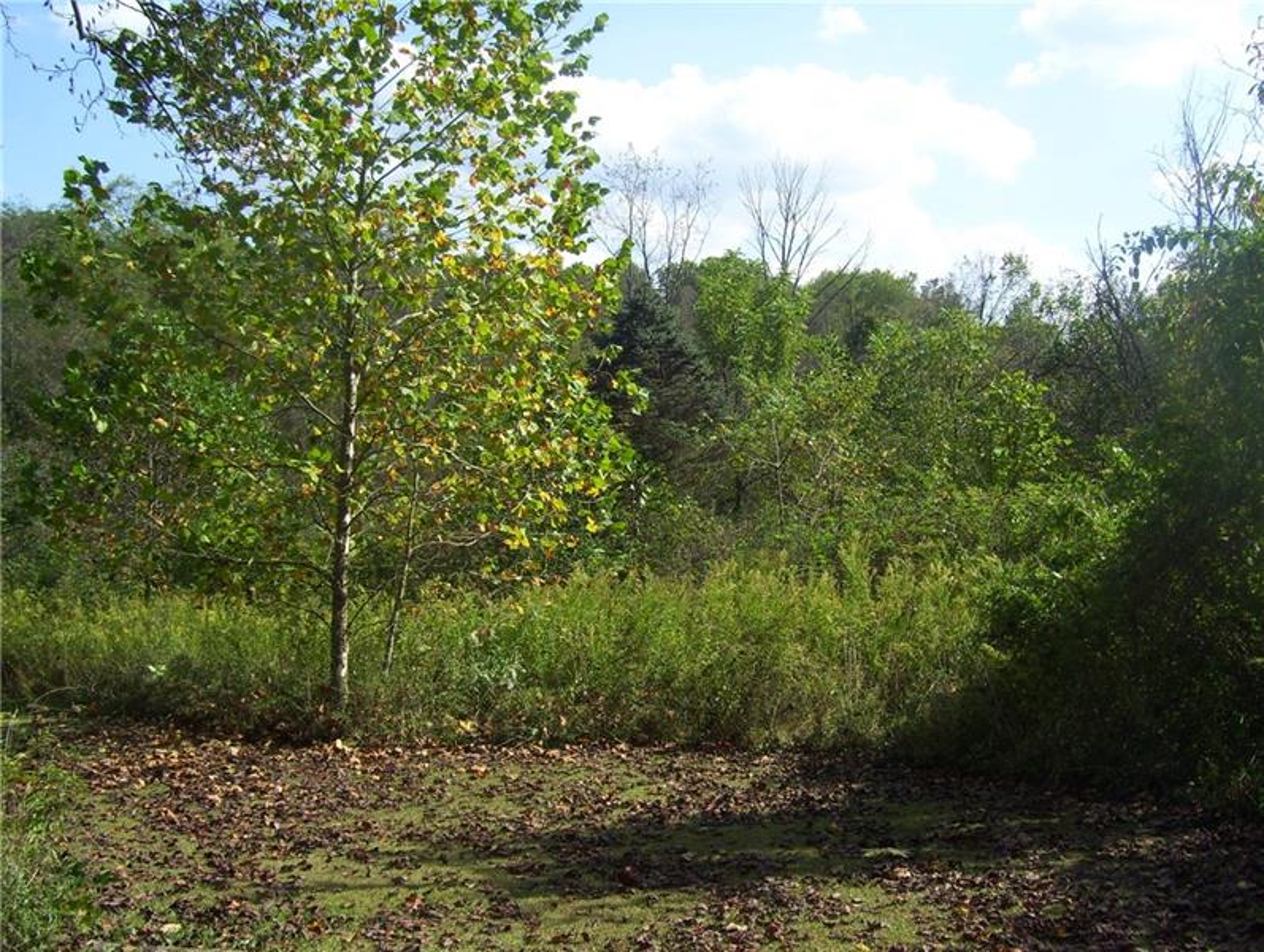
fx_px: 1316
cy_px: 476
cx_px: 632
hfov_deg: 51.3
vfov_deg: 39.7
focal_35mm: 36
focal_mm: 6
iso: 80
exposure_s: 1/250
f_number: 4.8
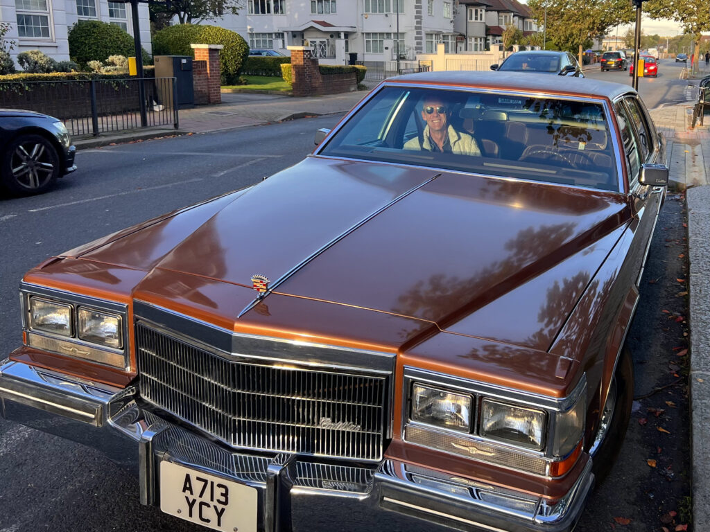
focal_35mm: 26
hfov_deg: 67.3
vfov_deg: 53.1
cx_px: 355
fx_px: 533
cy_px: 266
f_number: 1.5
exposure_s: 1/296
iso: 50
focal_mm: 5.7
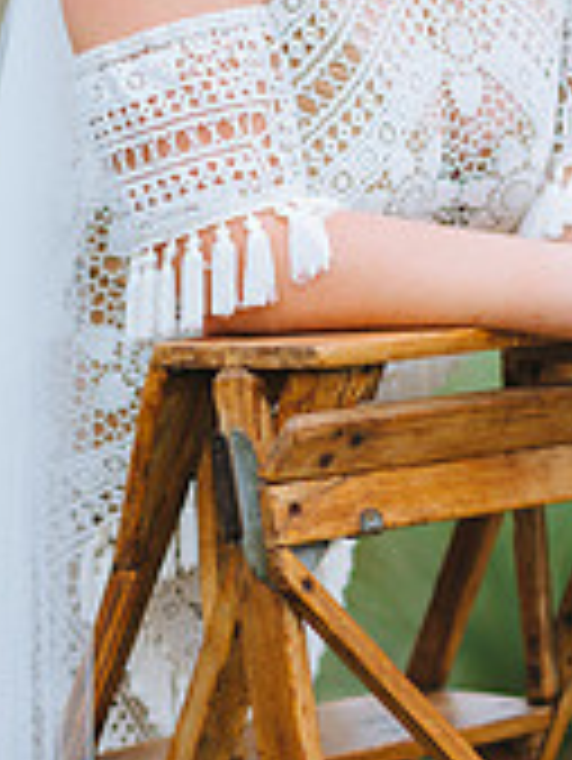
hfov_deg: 6.8
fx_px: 4775
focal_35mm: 217
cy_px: 99
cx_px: 421
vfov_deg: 9.1
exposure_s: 1/640
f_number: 2
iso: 320
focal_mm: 85
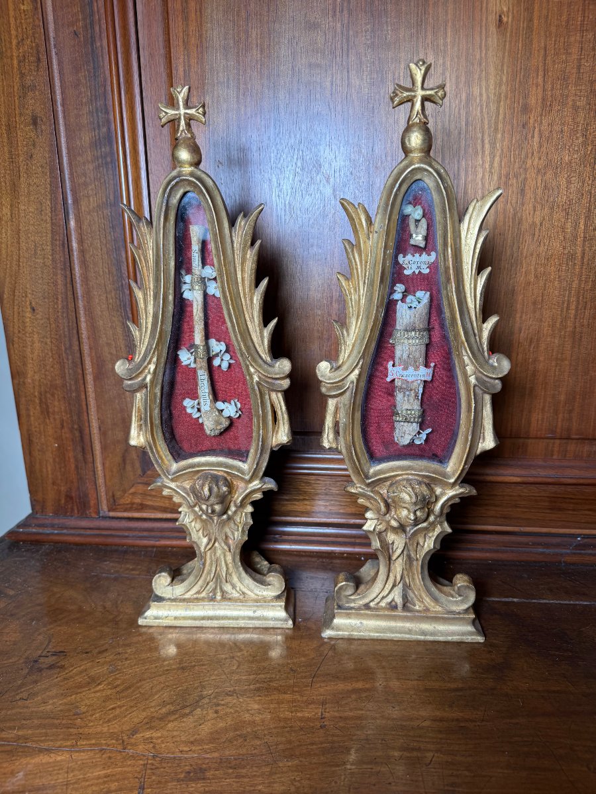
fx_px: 551
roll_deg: +1.4
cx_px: 298
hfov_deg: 56.8
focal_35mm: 24
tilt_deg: -15.0
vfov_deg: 71.6
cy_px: 397
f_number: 1.78
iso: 100
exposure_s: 1/118
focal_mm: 6.76
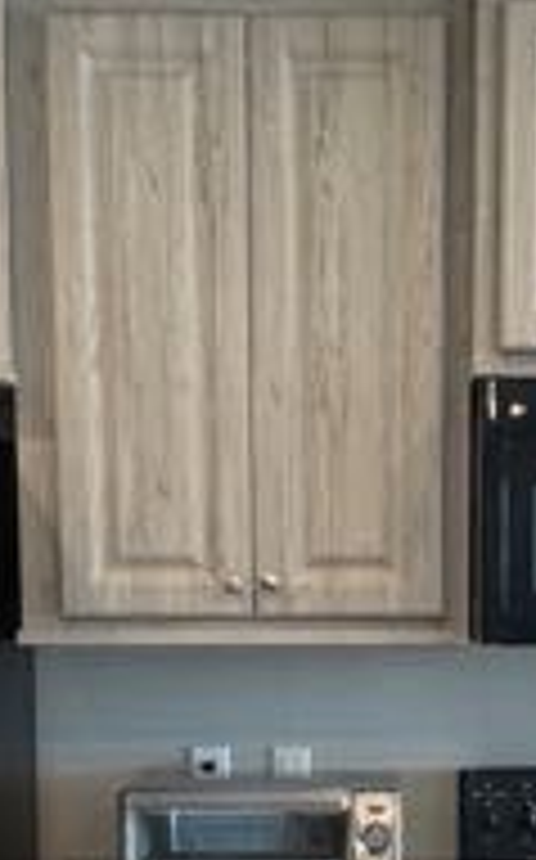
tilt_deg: -6.9
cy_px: 750
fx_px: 1523
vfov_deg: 30.4
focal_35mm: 65
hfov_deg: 19.8
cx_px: 392
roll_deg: +0.1
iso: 250
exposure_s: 1/60
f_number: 2.2
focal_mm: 2.22
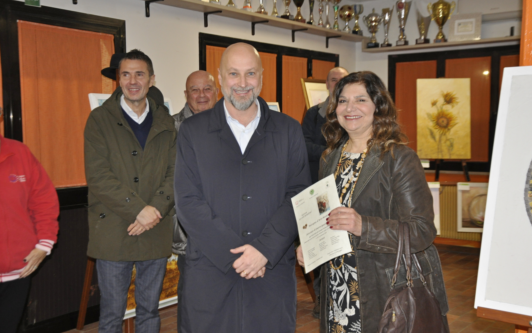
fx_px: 667
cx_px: 266
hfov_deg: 43.5
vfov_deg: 28.0
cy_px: 167
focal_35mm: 46
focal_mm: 30
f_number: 4.2
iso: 800
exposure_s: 1/60
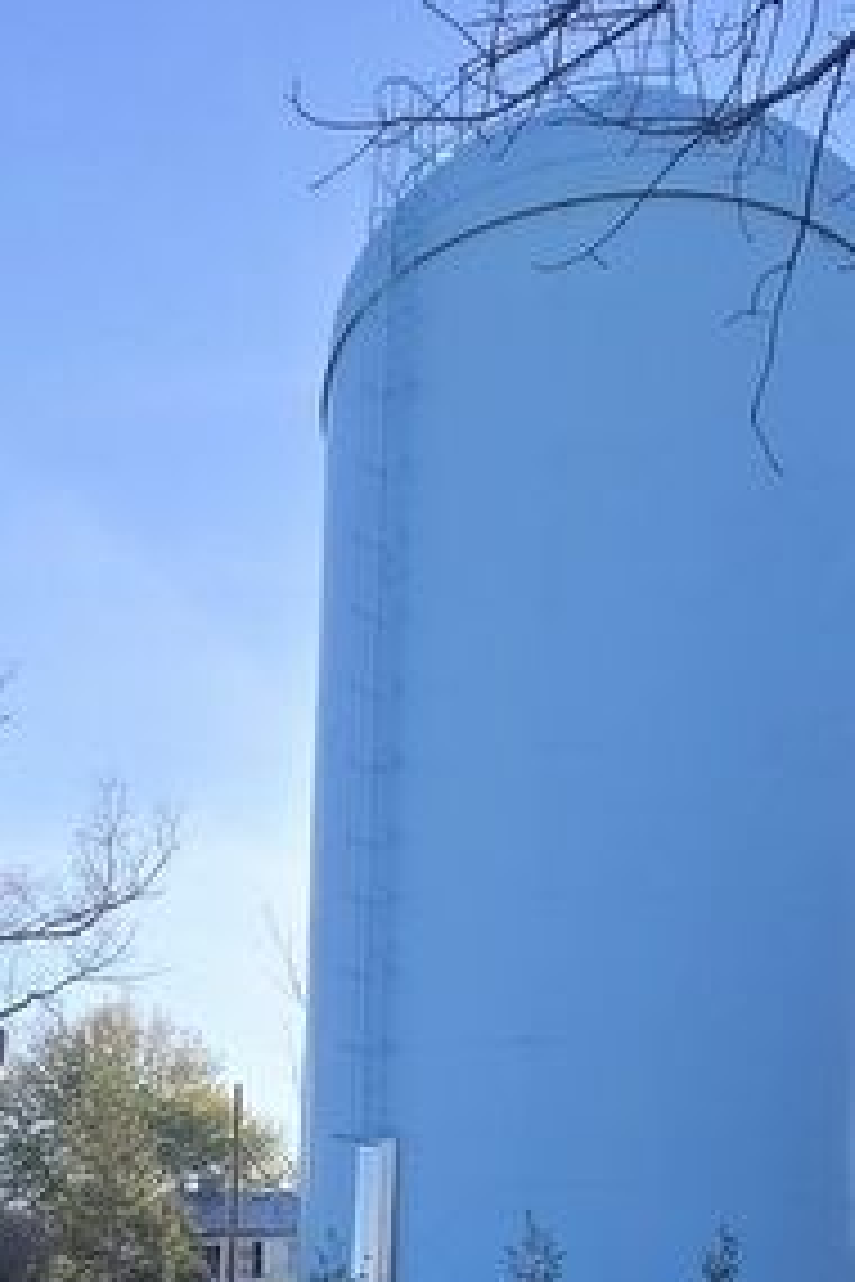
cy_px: 1354
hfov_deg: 34.9
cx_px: 333
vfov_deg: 42.0
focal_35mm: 38
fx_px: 1354
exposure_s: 1/1019
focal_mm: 2.2
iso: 50
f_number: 2.2
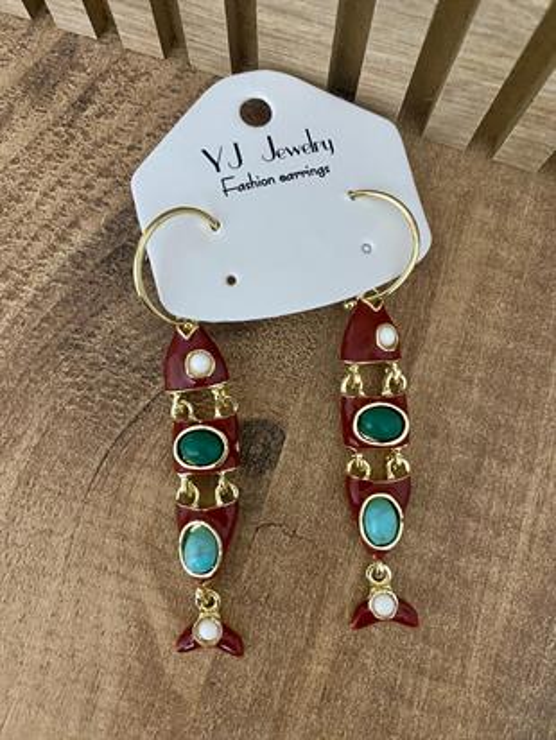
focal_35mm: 25
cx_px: 278
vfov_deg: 69.4
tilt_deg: -84.5
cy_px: 370
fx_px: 535
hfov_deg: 54.9
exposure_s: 1/25
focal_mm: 4.25
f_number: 1.8
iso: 640
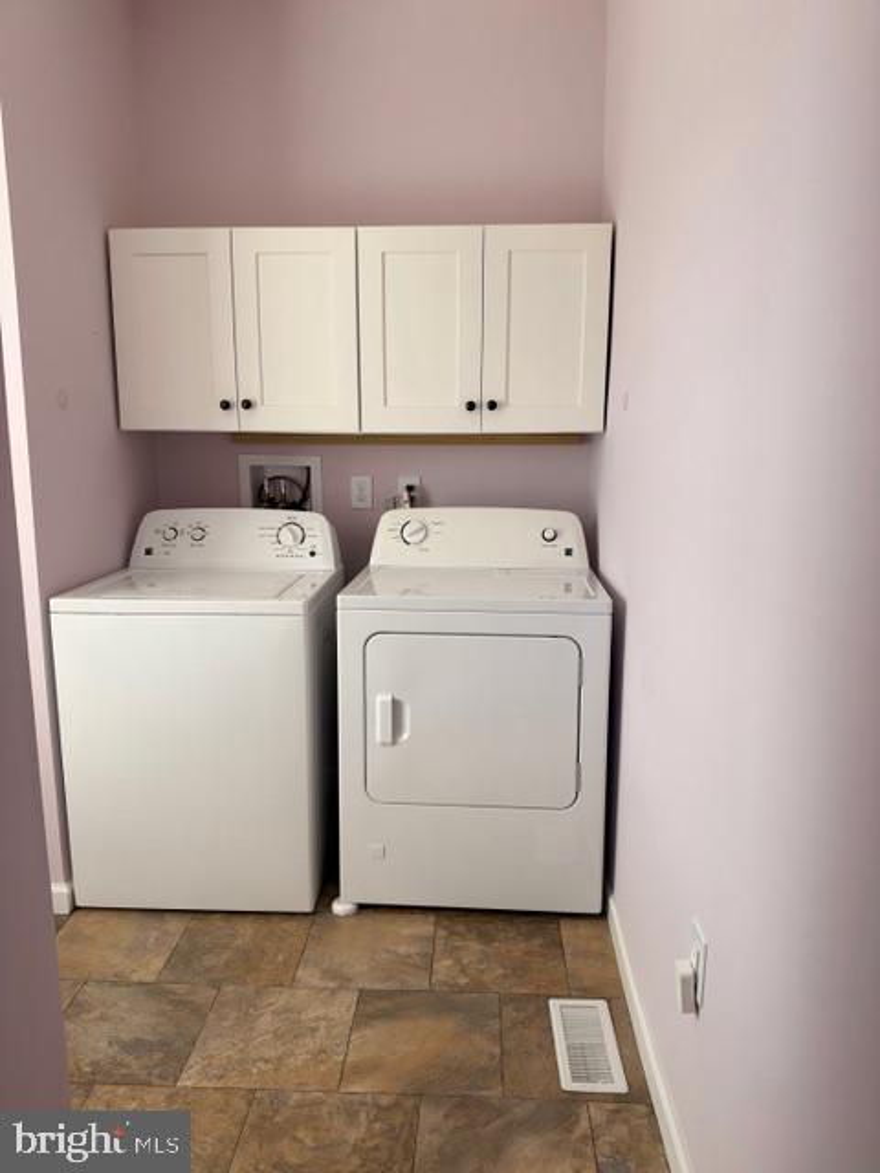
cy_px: 586
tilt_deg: -10.1
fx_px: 813
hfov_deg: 56.8
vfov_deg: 71.6
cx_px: 440
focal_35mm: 24
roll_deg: +0.1
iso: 50
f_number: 1.8
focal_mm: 6.93
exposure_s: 1/185
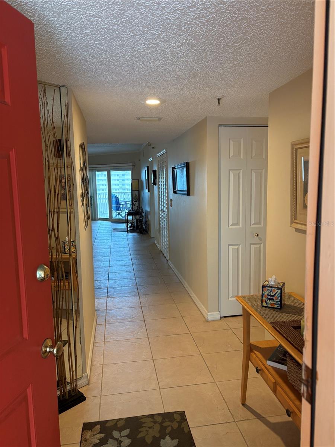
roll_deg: +1.3
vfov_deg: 67.3
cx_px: 168
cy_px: 224
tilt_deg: -6.3
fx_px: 335
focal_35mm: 26
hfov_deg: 53.1
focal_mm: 5.96
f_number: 1.6
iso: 200
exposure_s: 1/60
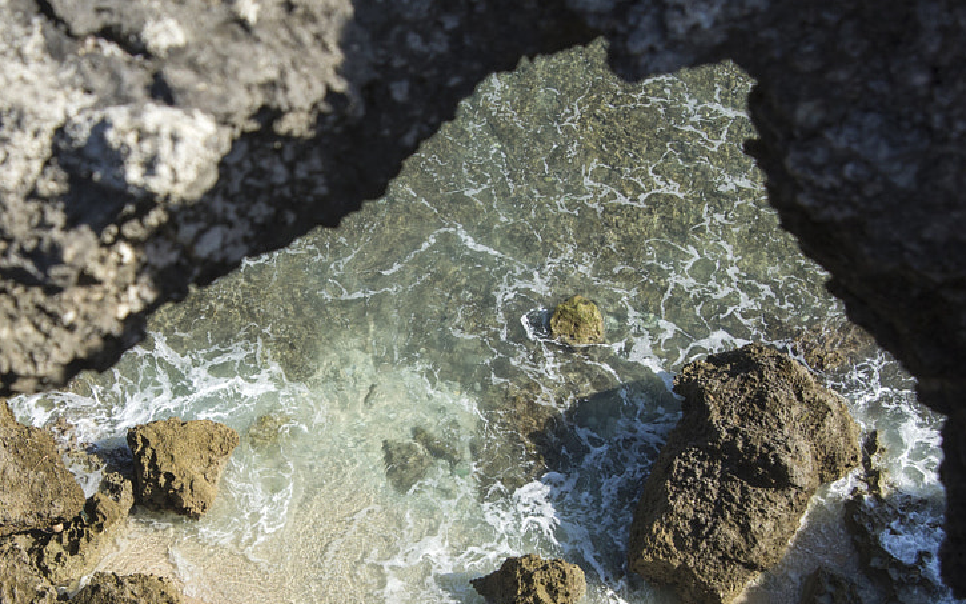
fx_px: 1895
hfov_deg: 28.5
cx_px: 345
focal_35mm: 72
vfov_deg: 18.0
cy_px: 455
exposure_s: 1/640
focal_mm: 32
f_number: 8
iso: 400
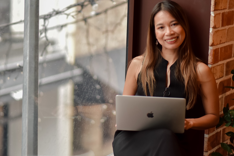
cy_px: 58
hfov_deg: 16.8
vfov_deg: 11.2
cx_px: 105
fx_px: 793
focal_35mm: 122
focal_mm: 85
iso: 800
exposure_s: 1/400
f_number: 1.8
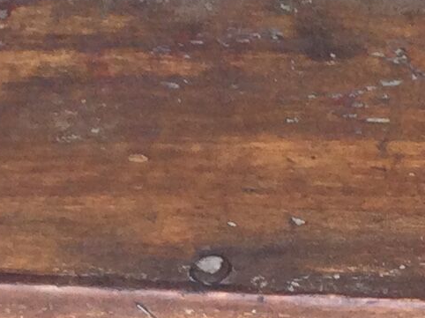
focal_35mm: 210
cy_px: 656
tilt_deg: -56.4
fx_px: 2577
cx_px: 975
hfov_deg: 8.7
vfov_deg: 6.8
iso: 25
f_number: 2.4
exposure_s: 1/50
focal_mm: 3.3
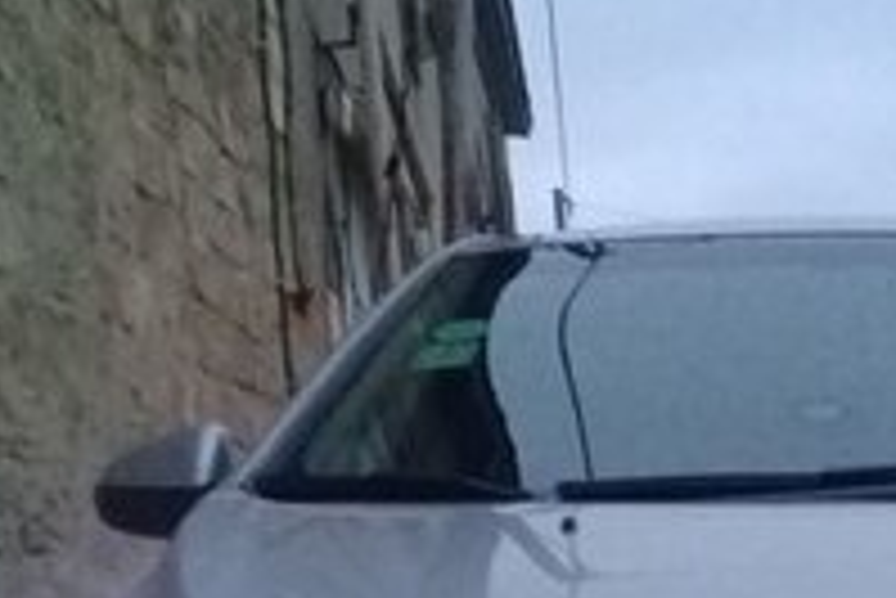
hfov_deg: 18.9
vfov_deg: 12.5
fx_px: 2665
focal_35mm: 107
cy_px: 713
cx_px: 680
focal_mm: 3.3
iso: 320
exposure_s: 1/17
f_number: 2.2
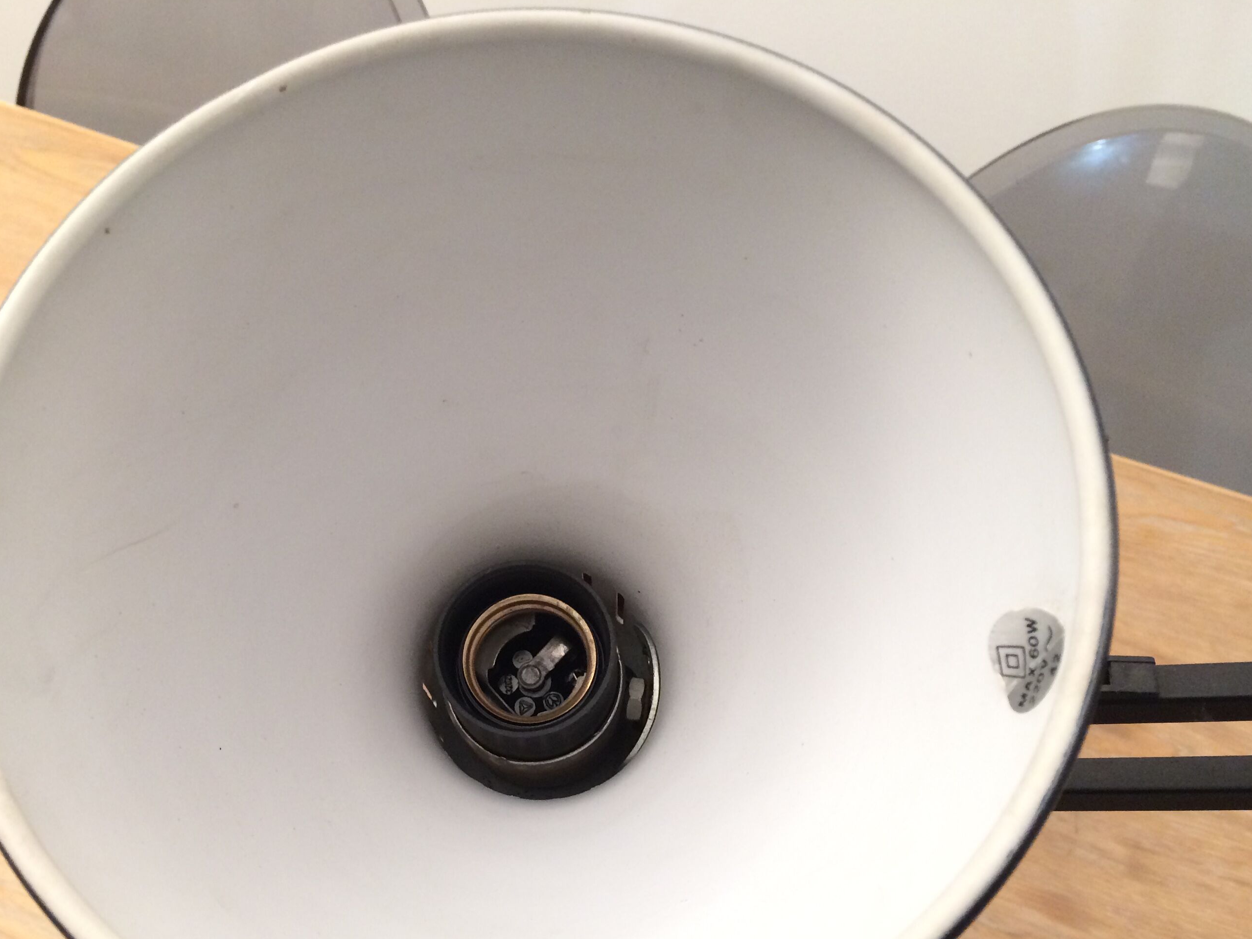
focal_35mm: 37
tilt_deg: -52.1
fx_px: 1338
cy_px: 586
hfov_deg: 49.8
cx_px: 491
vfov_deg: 38.4
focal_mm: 4.15
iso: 100
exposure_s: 1/33
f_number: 2.2
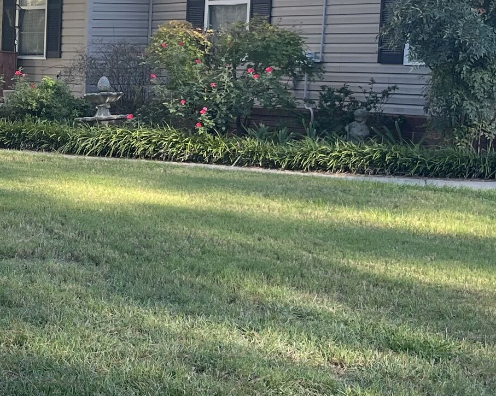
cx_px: -63
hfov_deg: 21.0
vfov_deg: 17.9
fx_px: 1262
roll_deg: -2.5
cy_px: 208
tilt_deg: -5.7
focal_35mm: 86
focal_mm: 5.1
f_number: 1.6
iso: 50
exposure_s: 1/412
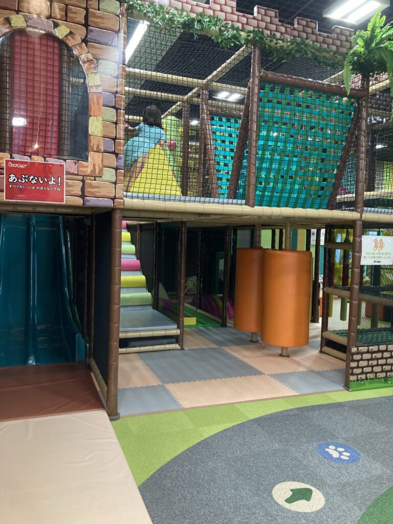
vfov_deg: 63.4
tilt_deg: -1.6
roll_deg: -0.4
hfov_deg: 49.7
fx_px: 424
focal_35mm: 28
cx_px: 196
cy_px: 262
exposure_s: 1/50
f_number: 1.8
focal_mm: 3.99
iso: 125
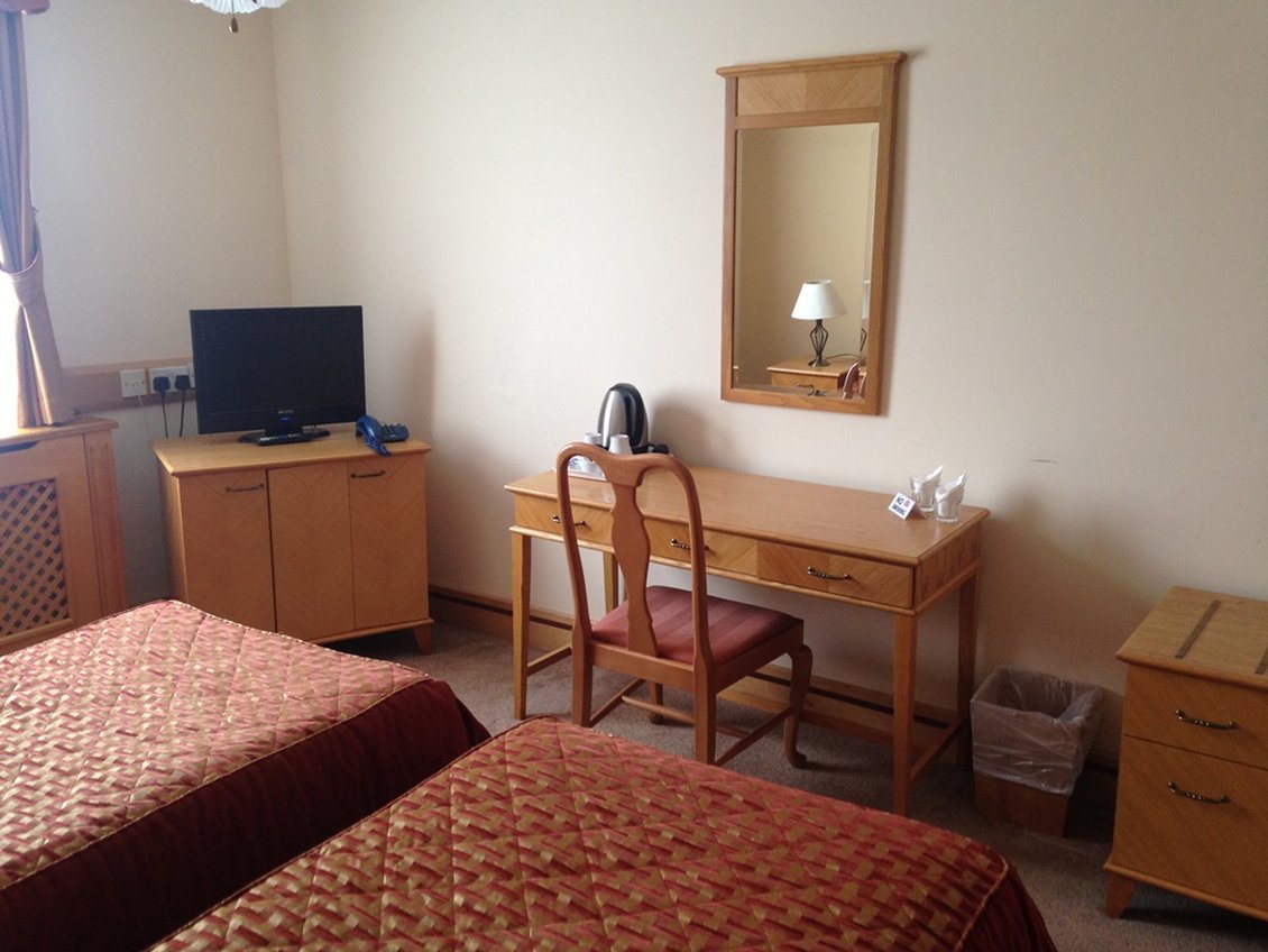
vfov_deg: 43.0
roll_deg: -0.2
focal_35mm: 33
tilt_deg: -13.5
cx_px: 634
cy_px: 476
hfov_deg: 55.3
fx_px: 1209
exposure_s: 1/20
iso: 80
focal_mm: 4.12
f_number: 2.4
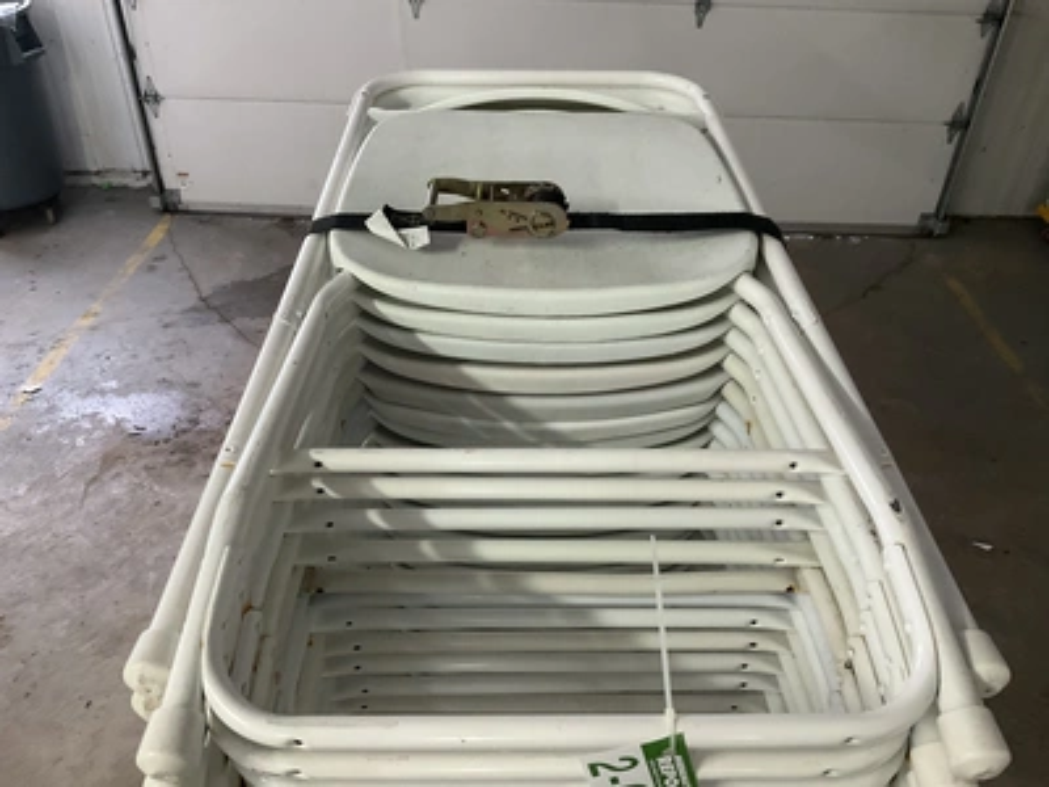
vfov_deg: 48.2
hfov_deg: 61.7
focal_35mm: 29
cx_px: 524
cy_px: 394
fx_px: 879
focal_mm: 3
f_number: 1.8
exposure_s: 1/60
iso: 200
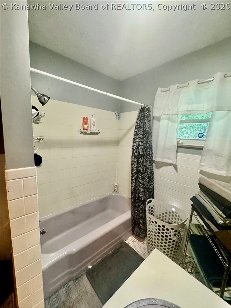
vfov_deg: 102.1
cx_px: 116
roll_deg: -2.8
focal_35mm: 14
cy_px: 154
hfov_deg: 85.7
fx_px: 125
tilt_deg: -8.1
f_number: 2.2
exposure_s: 1/60
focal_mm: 2.22
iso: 800
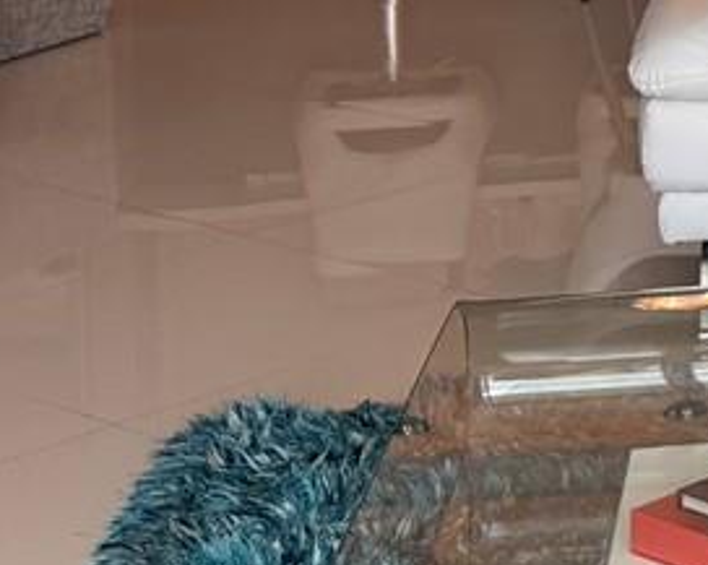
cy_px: -523
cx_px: 1538
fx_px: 2889
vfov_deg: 10.4
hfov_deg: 12.0
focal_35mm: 138
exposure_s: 1/148
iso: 64
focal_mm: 6.76
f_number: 1.78
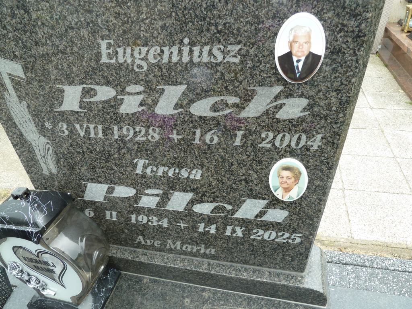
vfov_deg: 54.9
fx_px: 298
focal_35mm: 25
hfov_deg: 69.4
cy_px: 154
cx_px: 206
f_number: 4
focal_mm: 4.1
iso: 80
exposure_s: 1/100
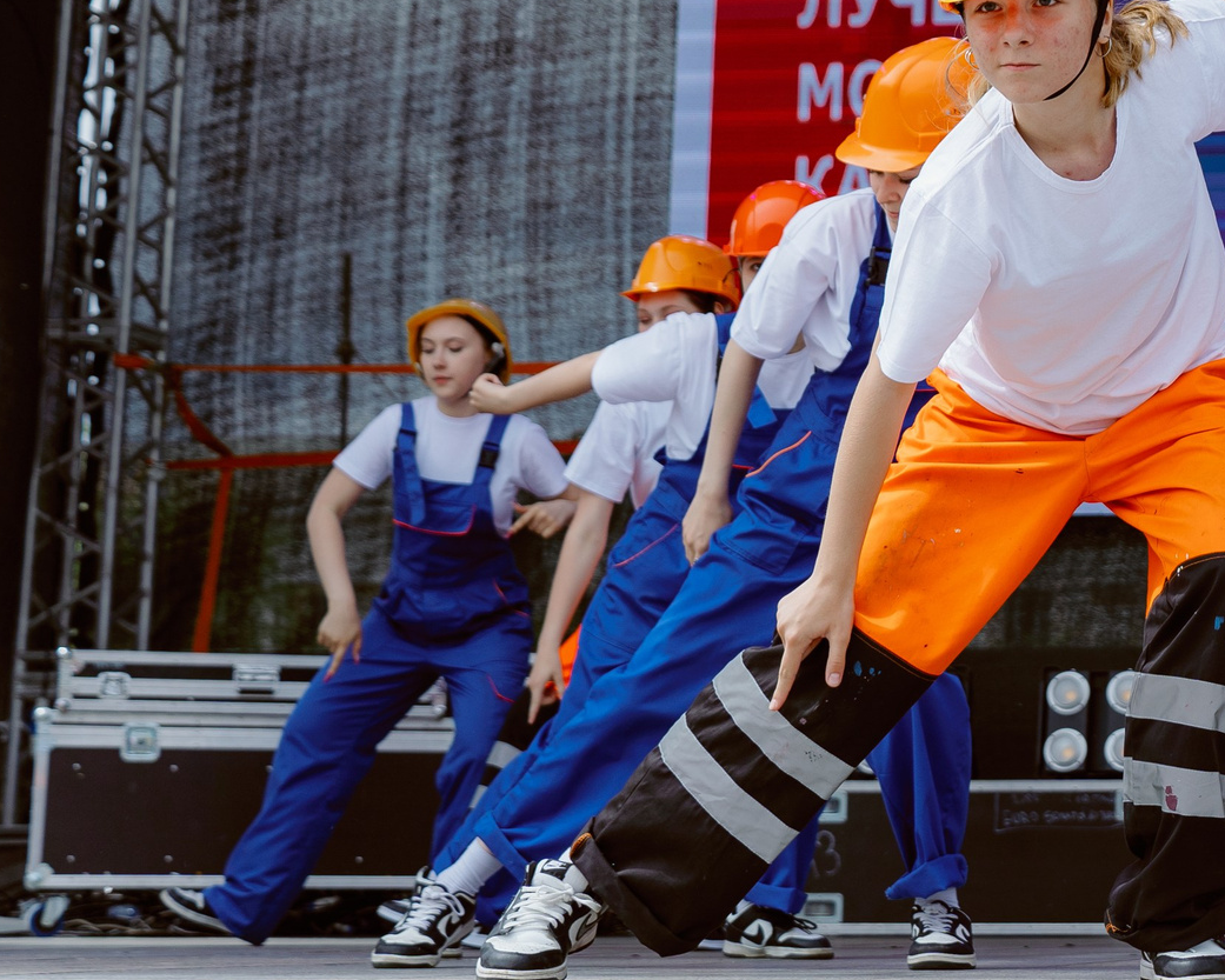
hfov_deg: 18.5
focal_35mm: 98
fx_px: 3553
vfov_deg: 15.6
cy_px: 224
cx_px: 1483
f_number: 4
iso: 100
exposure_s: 1/800
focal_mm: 39
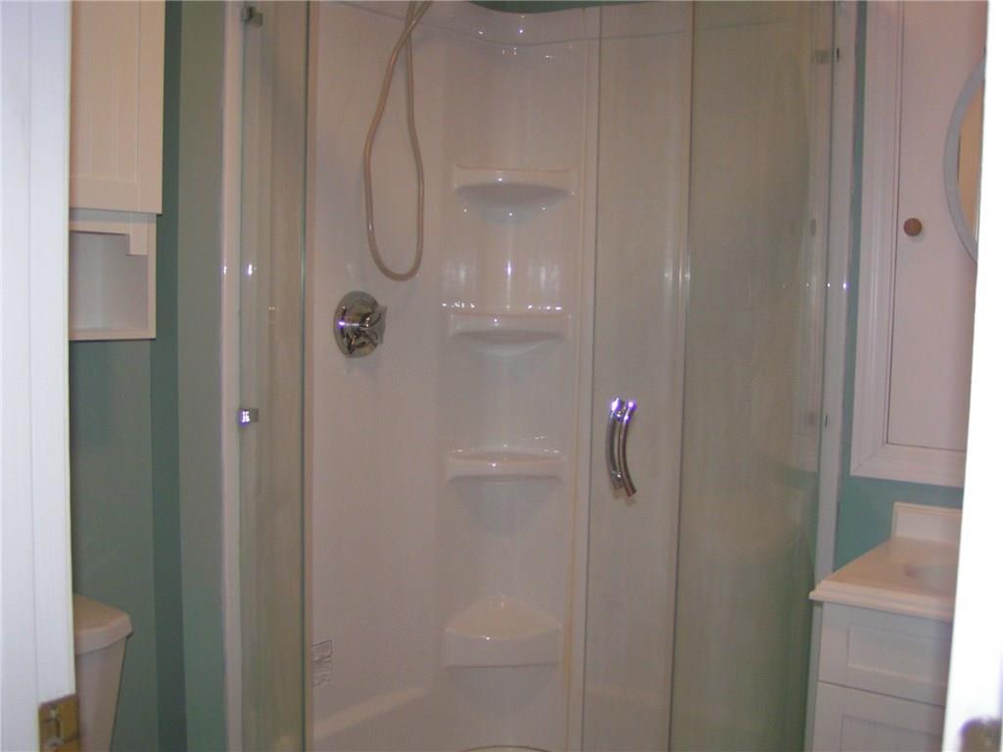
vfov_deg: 37.7
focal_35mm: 38
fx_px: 1101
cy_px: 376
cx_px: 502
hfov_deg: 49.0
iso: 200
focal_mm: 5.8
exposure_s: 1/40
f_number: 2.8
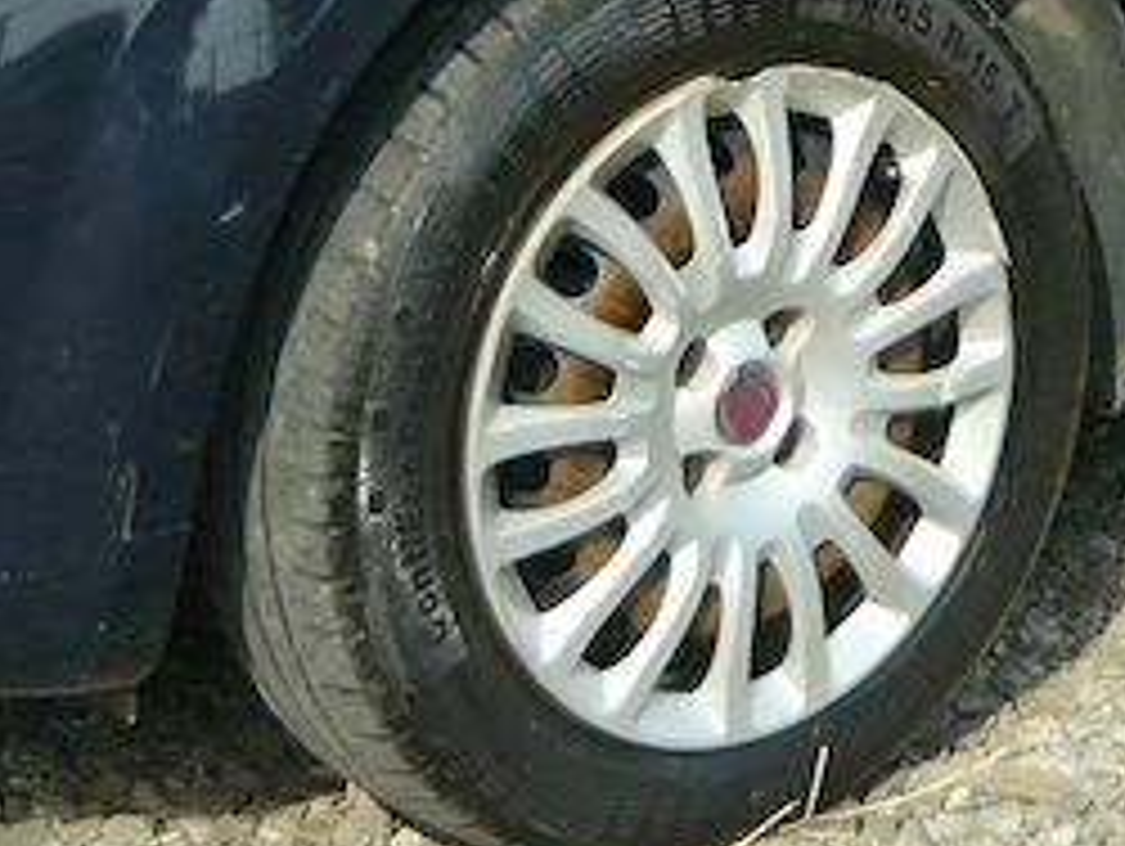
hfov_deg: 14.8
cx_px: 945
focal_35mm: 132
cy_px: -441
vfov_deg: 10.8
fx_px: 4294
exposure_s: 1/640
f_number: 2.8
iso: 100
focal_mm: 5.5
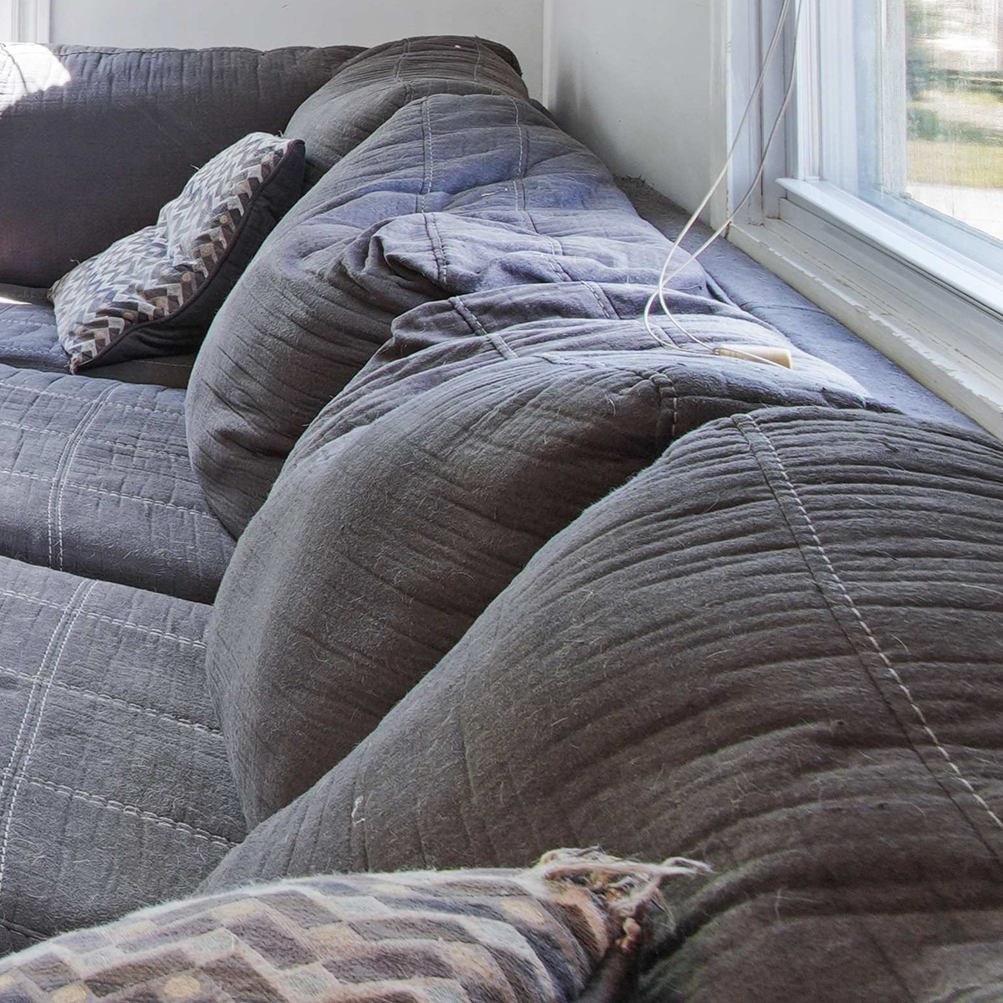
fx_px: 1498
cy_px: -122
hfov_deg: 20.5
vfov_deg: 32.3
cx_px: -922
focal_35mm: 46
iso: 100
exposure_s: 1/1.6
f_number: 8
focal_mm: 9
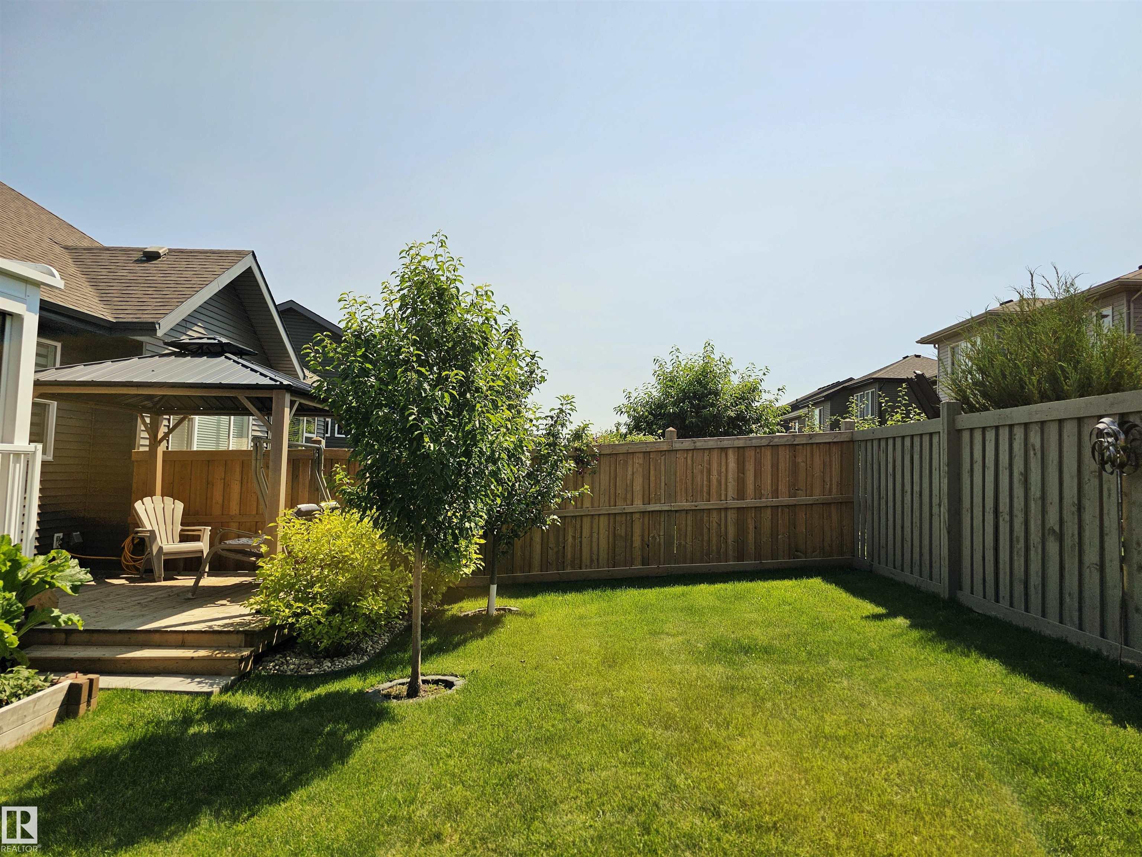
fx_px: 759
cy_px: 428
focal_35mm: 23
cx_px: 571
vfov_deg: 58.9
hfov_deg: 73.9
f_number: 1.7
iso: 10
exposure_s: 1/1445
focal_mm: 6.3
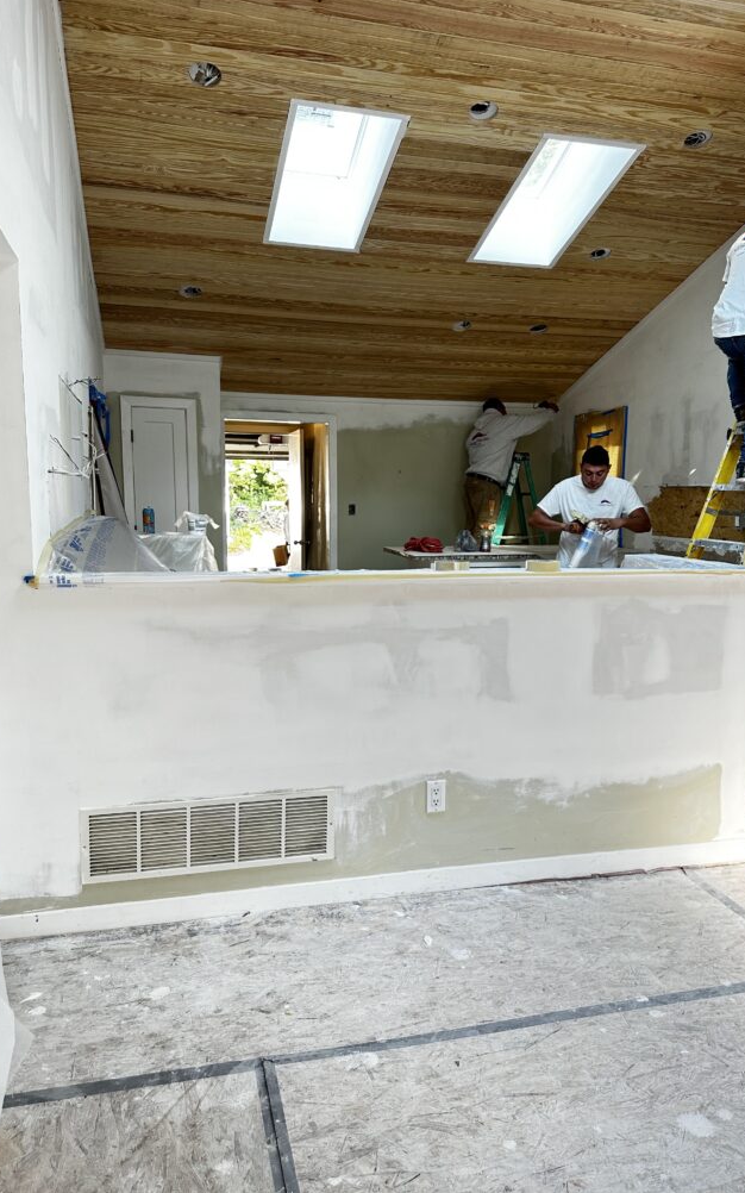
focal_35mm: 26
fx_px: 845
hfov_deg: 47.5
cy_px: 605
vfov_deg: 70.4
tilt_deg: -7.1
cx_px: 401
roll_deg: -1.3
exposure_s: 1/60
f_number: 1.78
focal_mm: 6.86
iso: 125
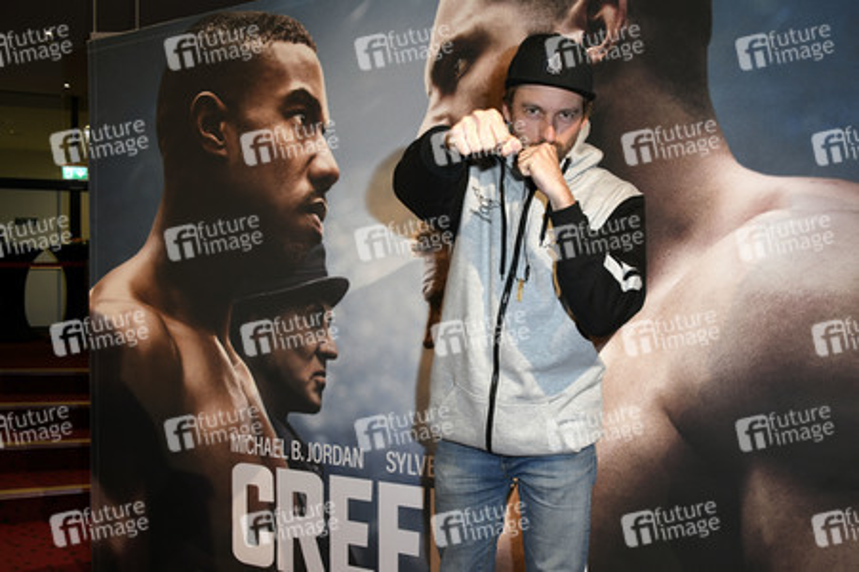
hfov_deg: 58.8
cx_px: 430
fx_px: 763
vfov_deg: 41.1
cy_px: 286
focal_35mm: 32
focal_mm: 32
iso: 500
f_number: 6.3
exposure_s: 1/125
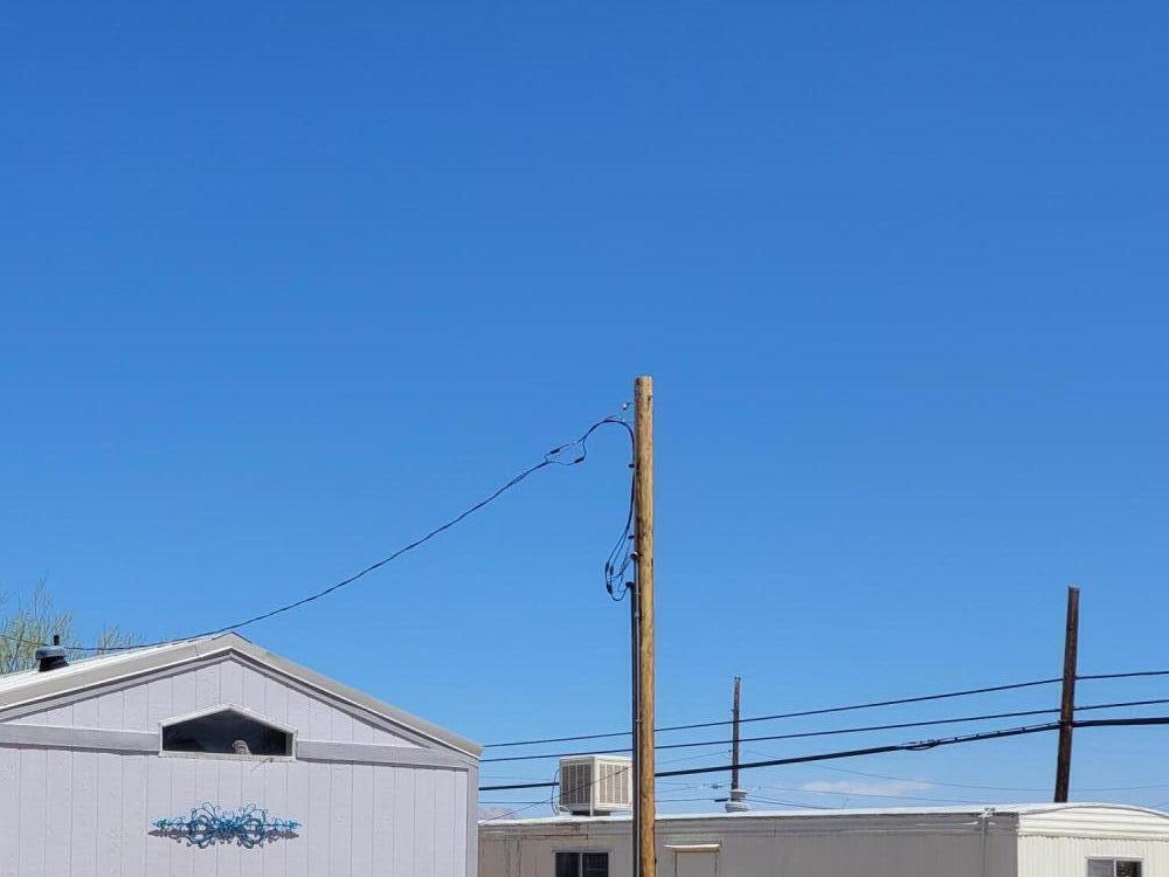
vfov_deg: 26.7
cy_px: 849
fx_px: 1756
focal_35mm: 52
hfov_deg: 35.1
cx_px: 167
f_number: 1.8
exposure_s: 1/3531
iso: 40
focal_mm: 5.4
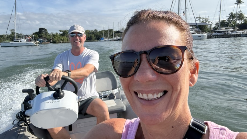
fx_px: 183
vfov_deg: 41.3
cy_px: 56
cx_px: 116
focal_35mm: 28
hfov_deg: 67.9
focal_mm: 2.69
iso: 25
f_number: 1.9
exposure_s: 1/730
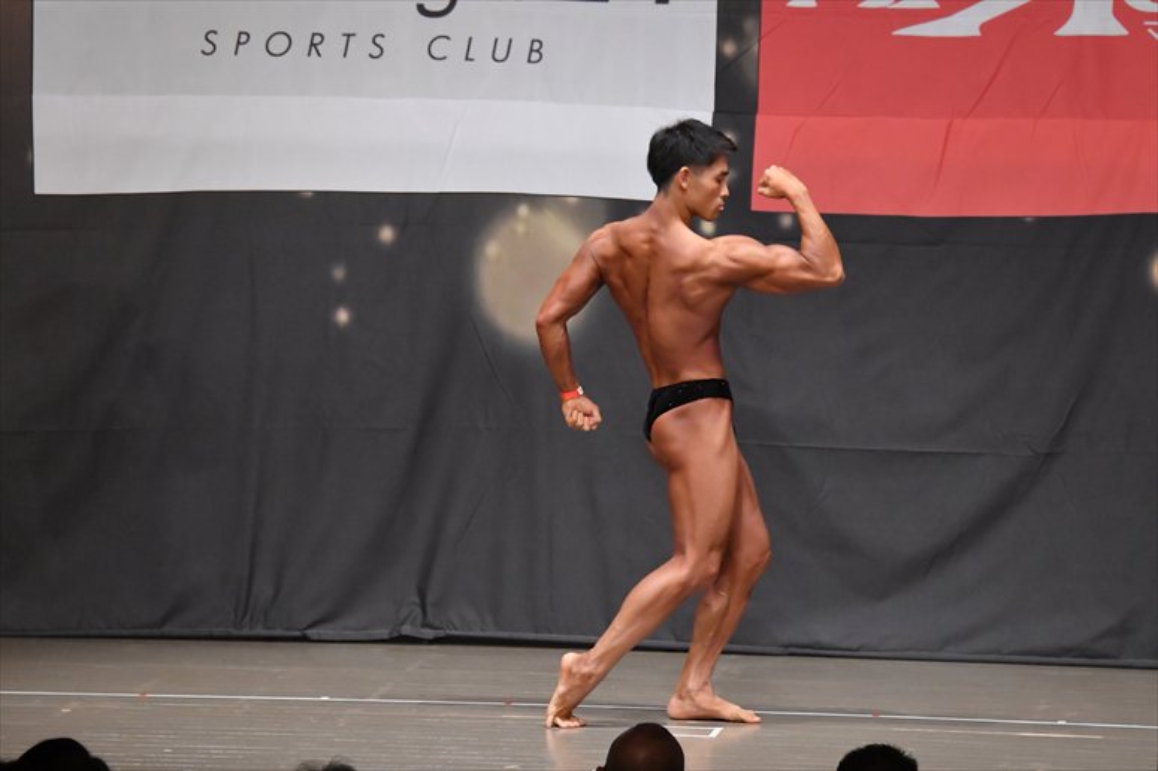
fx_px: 6495
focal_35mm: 202
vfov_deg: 6.8
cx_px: 579
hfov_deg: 10.2
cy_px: 386
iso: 6400
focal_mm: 135
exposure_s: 1/400
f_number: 5.6
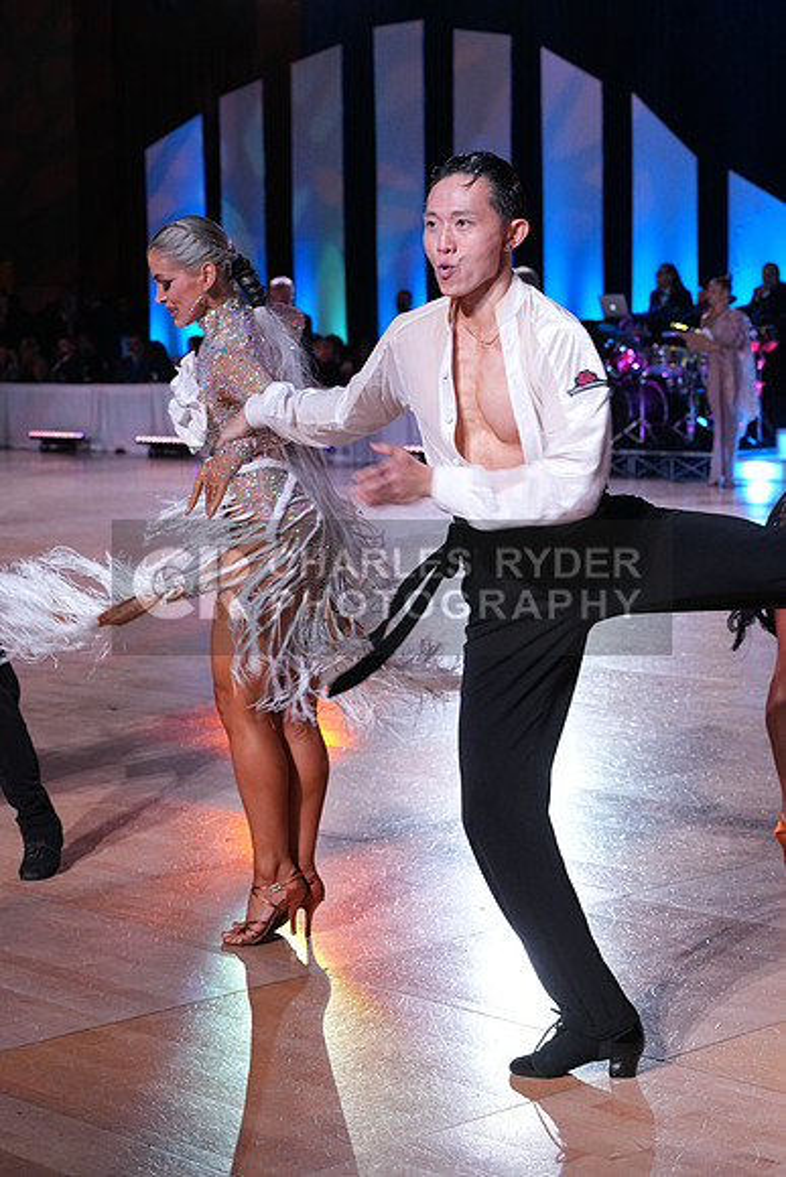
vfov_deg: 27.3
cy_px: 588
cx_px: 393
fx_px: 2422
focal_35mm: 74
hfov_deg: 18.4
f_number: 6.3
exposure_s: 1/200
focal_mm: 74
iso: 2500
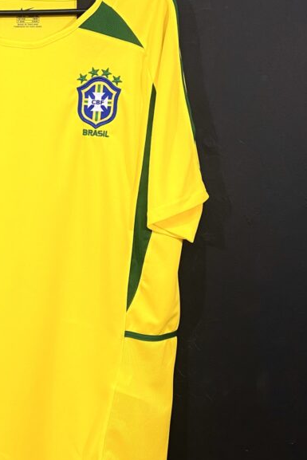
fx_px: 614
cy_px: 215
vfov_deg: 41.1
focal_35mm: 48
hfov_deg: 27.1
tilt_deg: -9.0
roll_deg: -0.1
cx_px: 30
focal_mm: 4.25
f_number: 1.8
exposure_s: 1/60
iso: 100
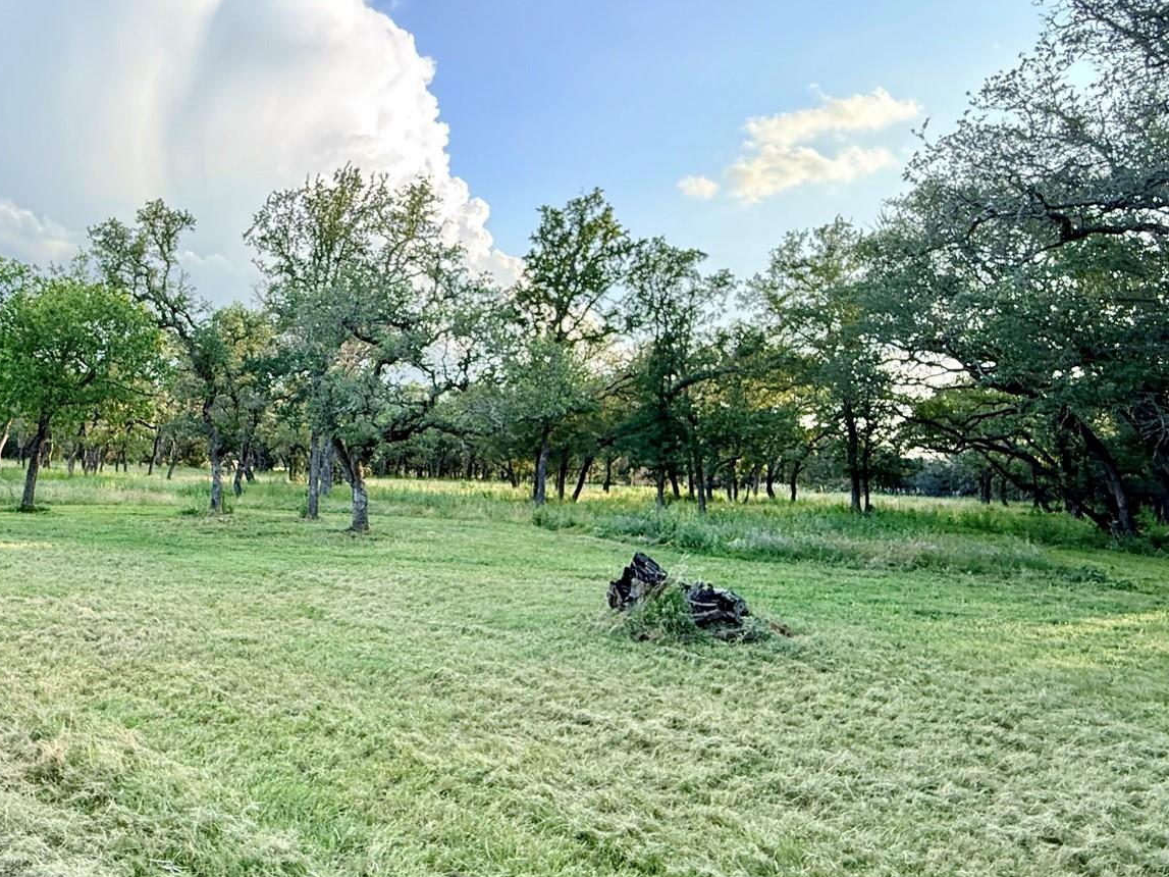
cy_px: 391
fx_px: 844
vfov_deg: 54.8
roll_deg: -2.4
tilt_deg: +3.5
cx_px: 346
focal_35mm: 25
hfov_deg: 66.5
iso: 64
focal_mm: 2.22
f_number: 2.2
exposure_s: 1/162
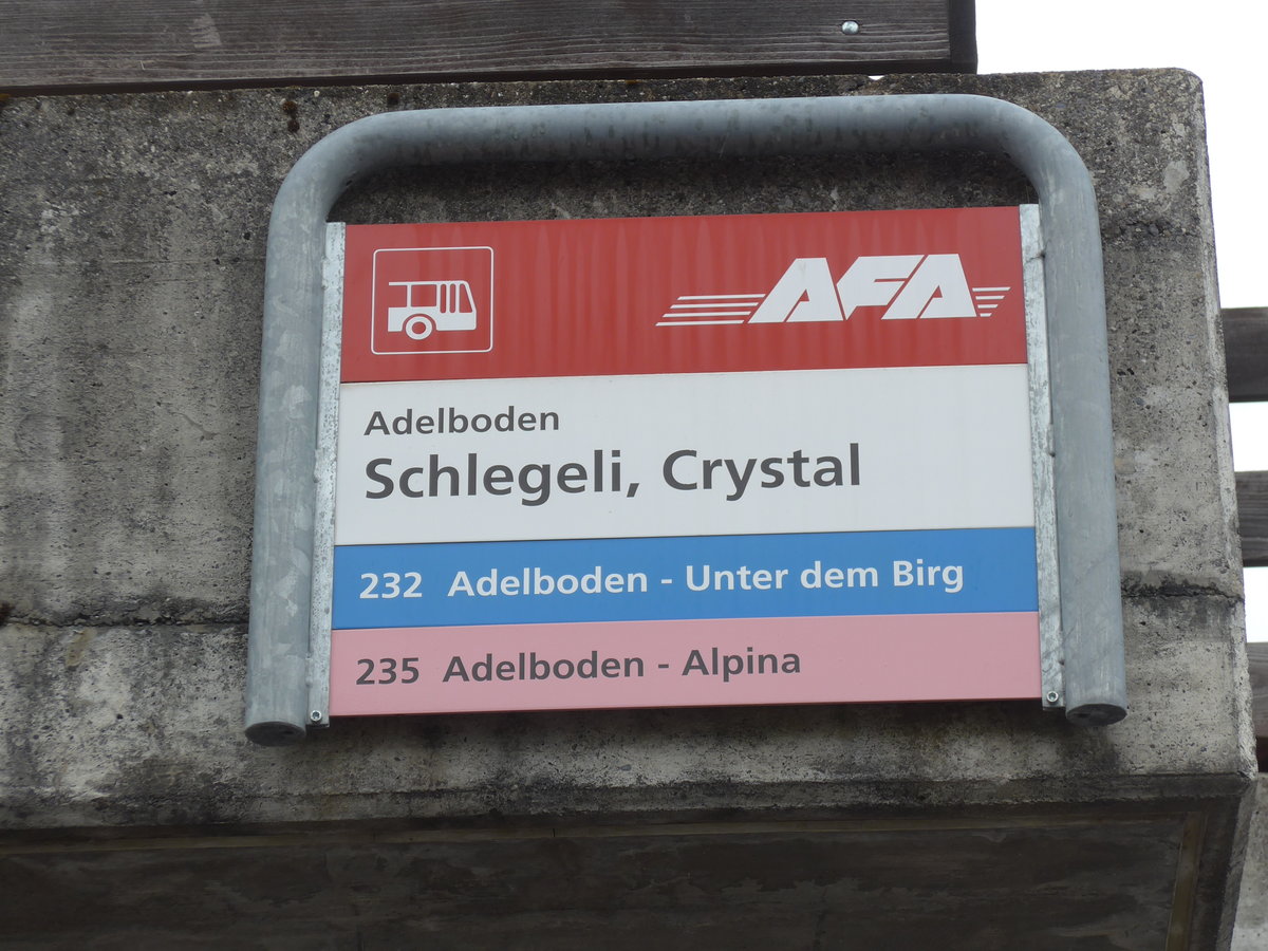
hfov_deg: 15.9
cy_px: 476
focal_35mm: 124
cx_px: 634
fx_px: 4542
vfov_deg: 12.0
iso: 80
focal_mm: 24.3
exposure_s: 1/125
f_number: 5.2
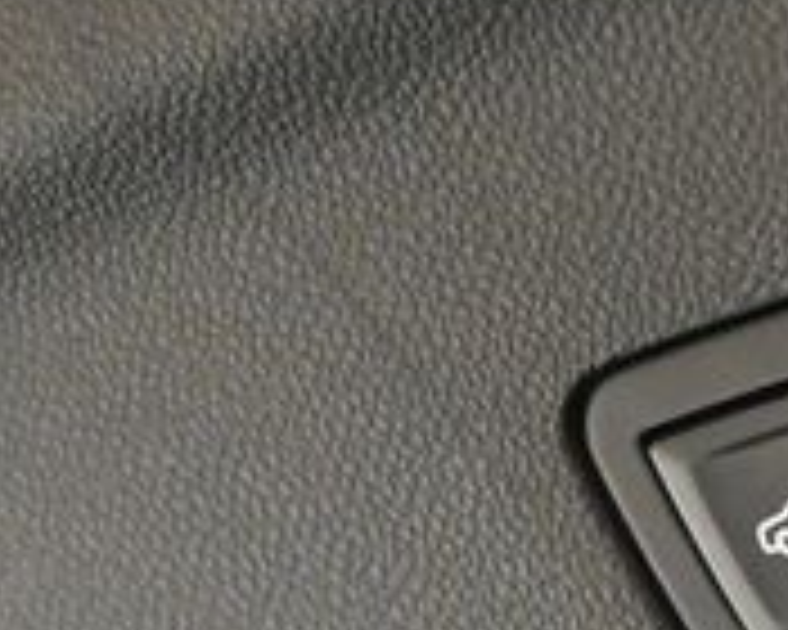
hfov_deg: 9.1
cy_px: 608
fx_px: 4914
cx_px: 820
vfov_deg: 7.3
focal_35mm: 211
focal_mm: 41
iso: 12800
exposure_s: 1/40
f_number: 5.6
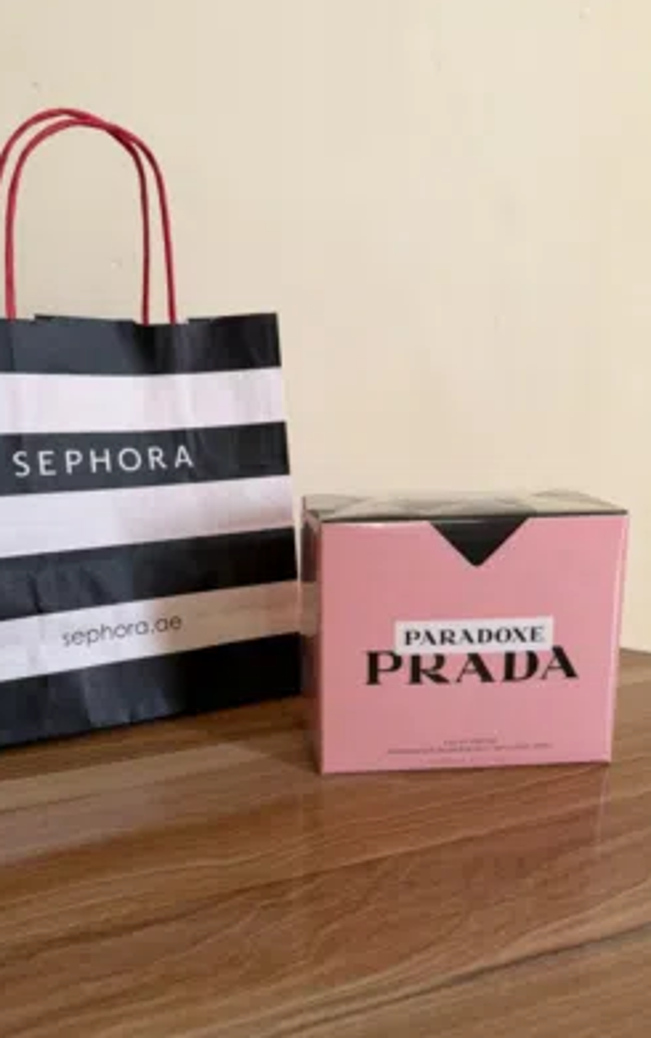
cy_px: 518
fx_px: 737
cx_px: 255
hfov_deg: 47.4
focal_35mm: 26
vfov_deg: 70.4
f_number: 1.78
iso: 200
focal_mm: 6.76
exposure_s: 1/121
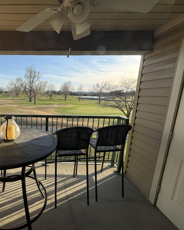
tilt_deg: -11.0
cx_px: 41
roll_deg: -0.1
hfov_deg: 65.5
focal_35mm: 19
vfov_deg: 83.3
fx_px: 129
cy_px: 119
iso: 50
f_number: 2.2
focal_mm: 2.22
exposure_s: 1/620
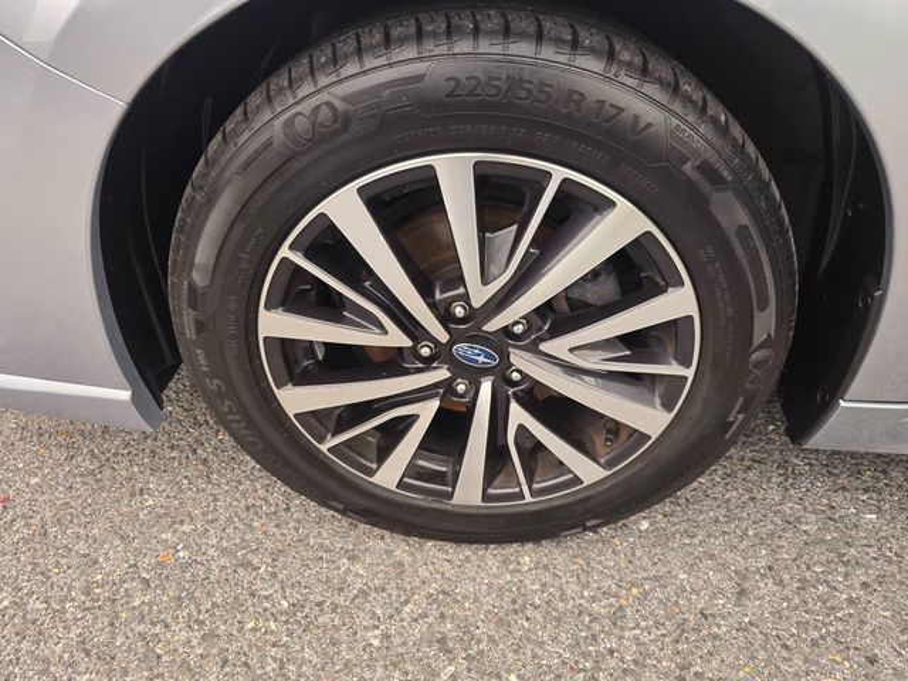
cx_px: 454
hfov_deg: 73.9
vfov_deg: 58.9
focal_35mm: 23
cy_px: 340
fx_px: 603
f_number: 1.7
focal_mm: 6.3
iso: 125
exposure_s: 1/180
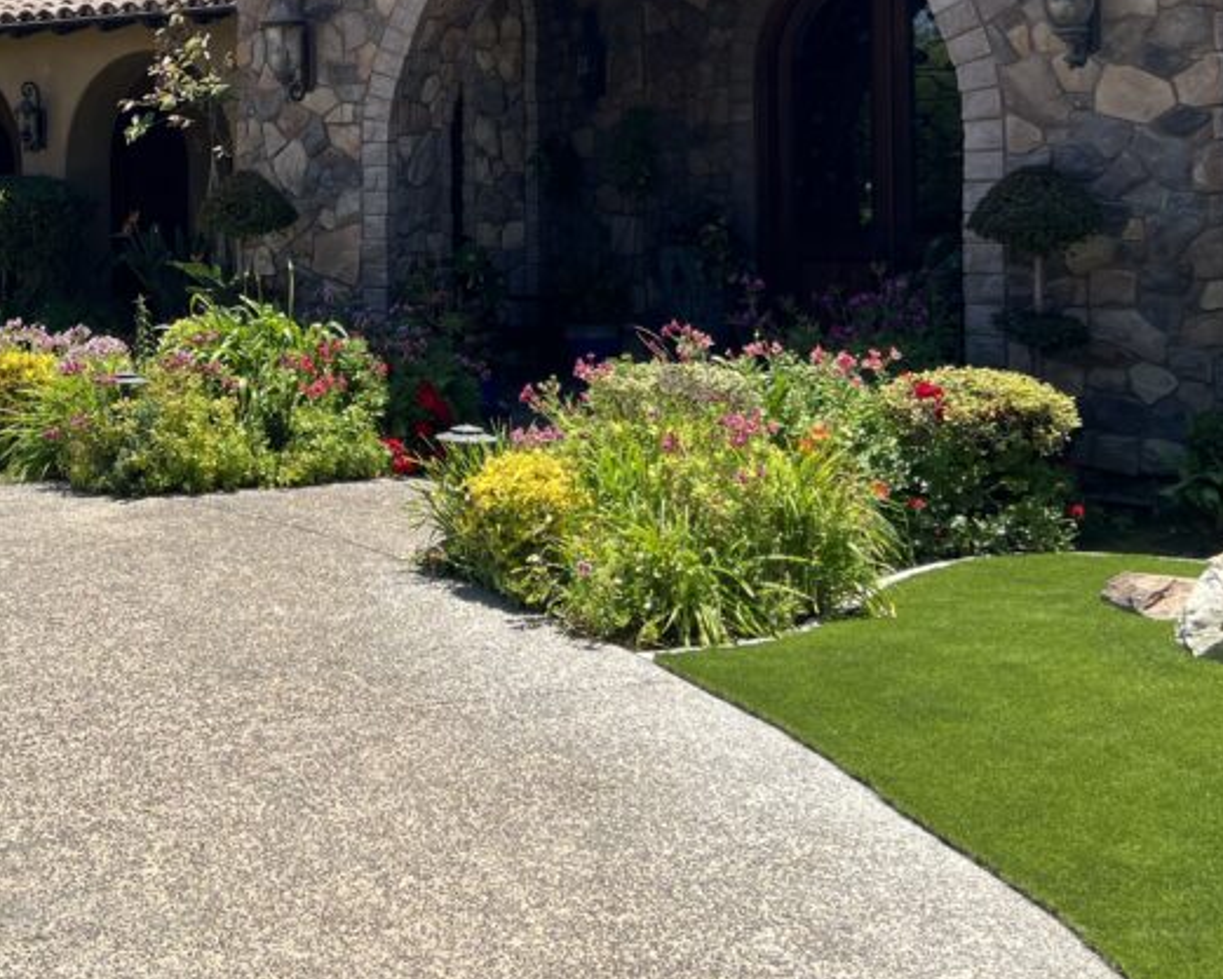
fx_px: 1883
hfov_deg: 35.5
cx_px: 384
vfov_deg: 28.3
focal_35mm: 52
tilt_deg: +1.3
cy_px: 139
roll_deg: +0.9
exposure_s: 1/2762
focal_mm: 5.7
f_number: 1.5
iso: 50
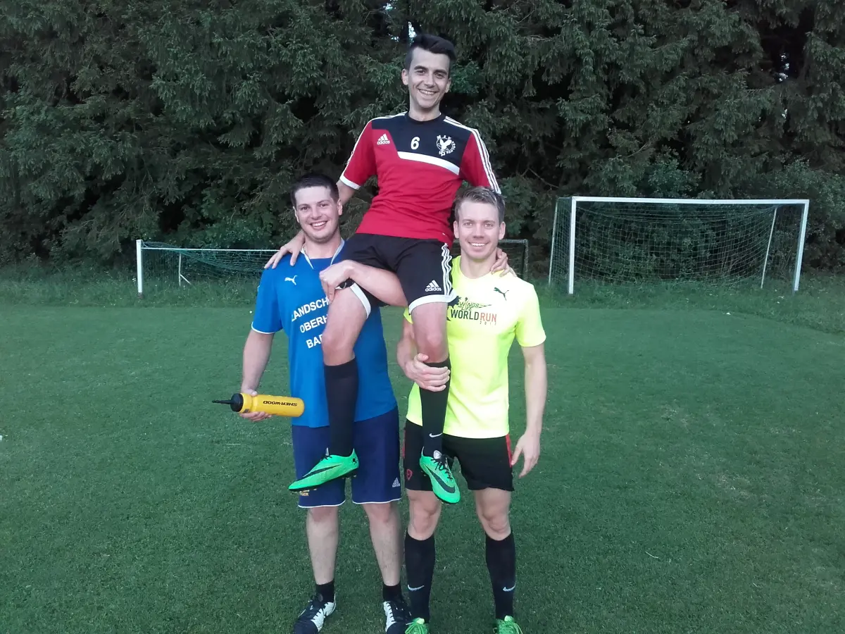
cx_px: 422
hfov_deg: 58.4
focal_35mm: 31
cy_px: 317
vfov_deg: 45.4
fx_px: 757
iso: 110
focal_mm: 3.31
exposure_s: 1/33
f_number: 2.2
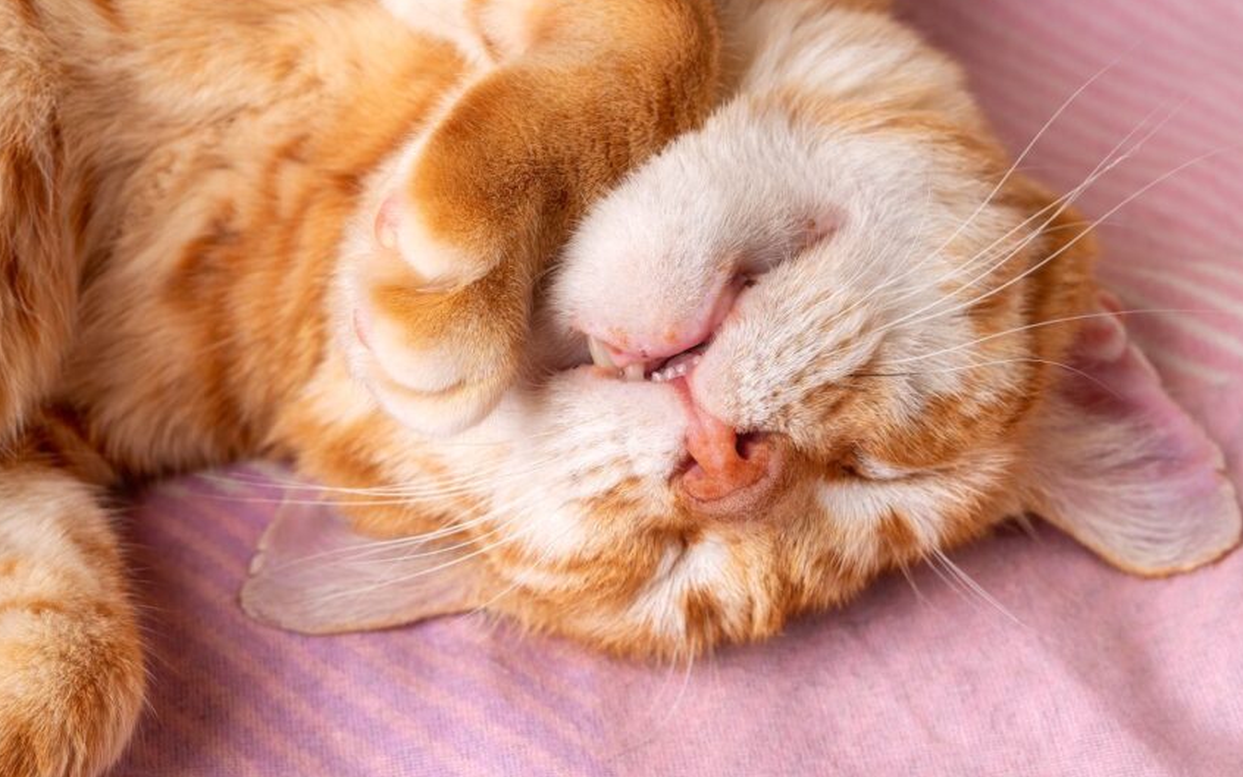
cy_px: 339
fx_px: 2507
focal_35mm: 74
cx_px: 533
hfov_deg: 27.8
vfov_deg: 17.6
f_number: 10
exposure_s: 1/125
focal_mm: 60
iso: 100
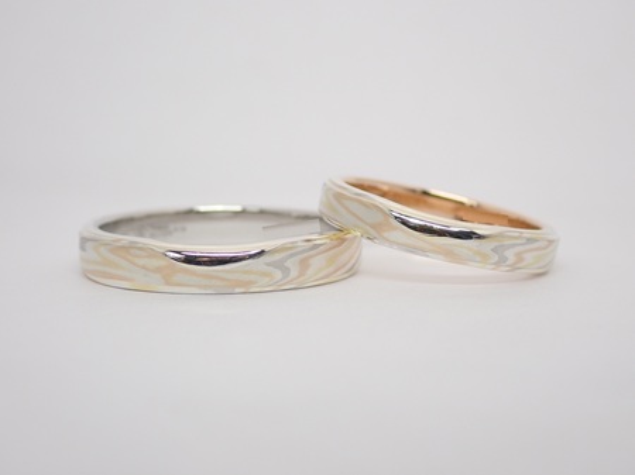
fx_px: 1412
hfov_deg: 25.3
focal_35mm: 77
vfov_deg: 19.1
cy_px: 238
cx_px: 318
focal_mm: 13.65
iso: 200
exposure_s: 1/125
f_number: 4.1
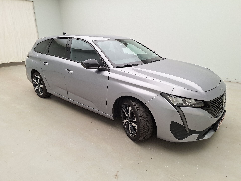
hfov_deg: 73.9
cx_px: 120
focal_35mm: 23
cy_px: 90
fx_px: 160
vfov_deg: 58.9
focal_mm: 5.54
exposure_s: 1/100
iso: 50
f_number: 1.8
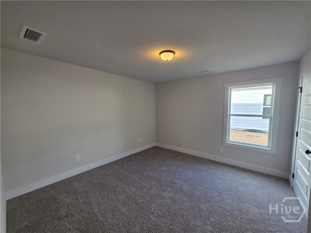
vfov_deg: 89.9
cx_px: 156
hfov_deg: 106.2
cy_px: 116
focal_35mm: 13
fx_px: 117
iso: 125
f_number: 1.9
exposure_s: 1/120
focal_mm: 2.2
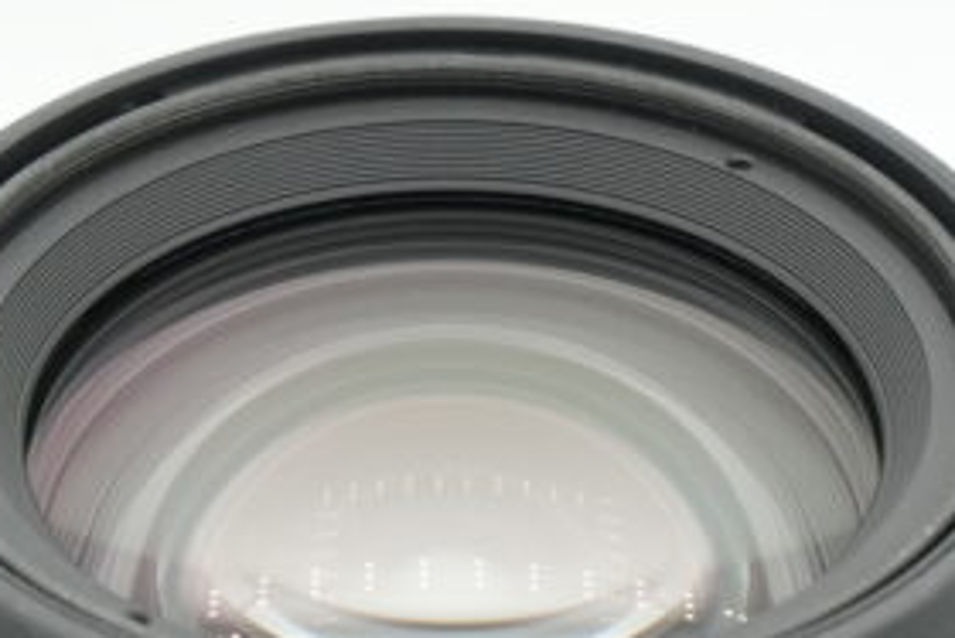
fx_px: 5549
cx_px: 542
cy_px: 481
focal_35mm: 209
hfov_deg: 9.8
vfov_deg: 6.6
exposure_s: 1/250
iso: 1250
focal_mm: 65
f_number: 11
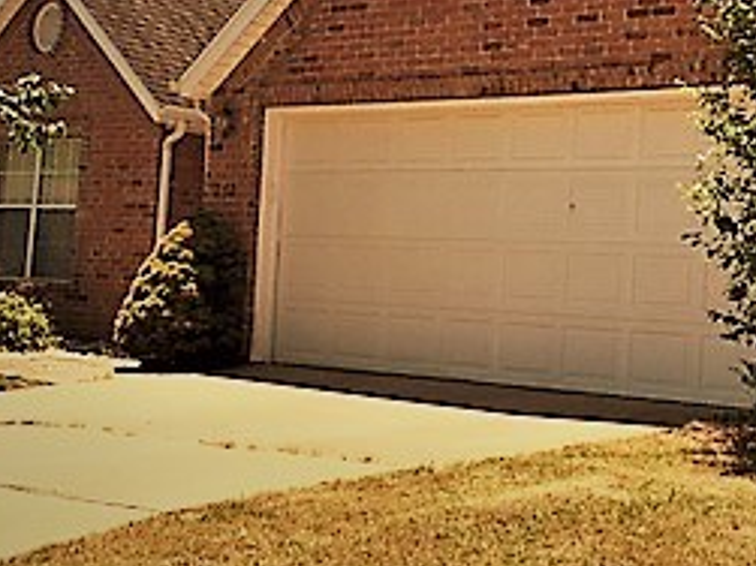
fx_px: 1615
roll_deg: -2.9
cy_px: 160
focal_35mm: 74
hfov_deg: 26.2
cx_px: 488
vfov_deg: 19.8
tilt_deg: +5.9
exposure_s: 1/1508
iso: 25
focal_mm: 4.15
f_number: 2.2
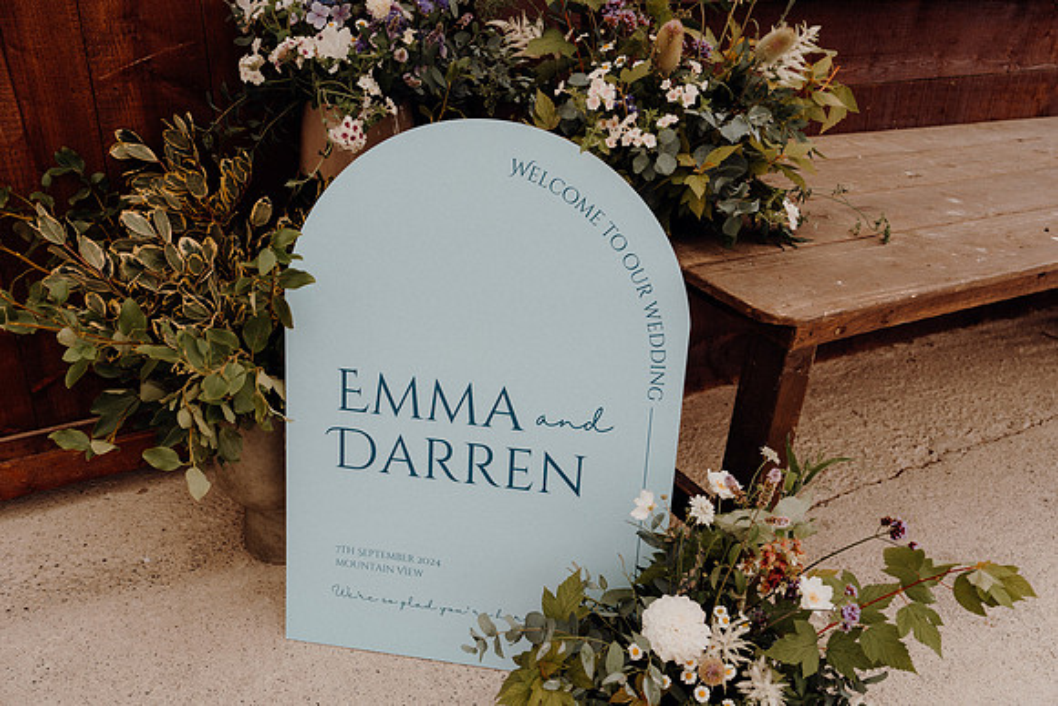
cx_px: 529
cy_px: 353
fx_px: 911
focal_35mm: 31
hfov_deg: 60.3
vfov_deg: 42.3
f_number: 3.5
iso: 160
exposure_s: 1/200
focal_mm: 31
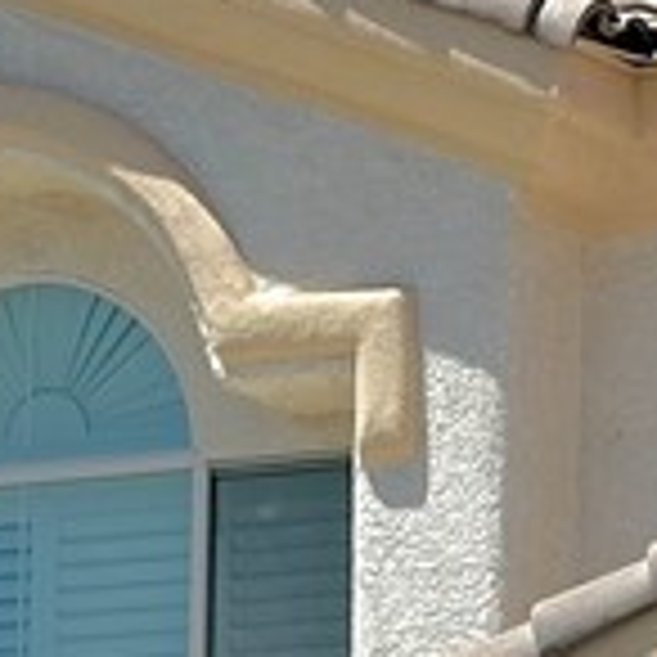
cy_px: 1310
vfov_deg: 5.7
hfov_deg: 5.9
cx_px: 292
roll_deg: -0.9
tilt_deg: +4.6
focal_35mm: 298
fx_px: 6399
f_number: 1.78
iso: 64
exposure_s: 1/5882
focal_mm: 6.86
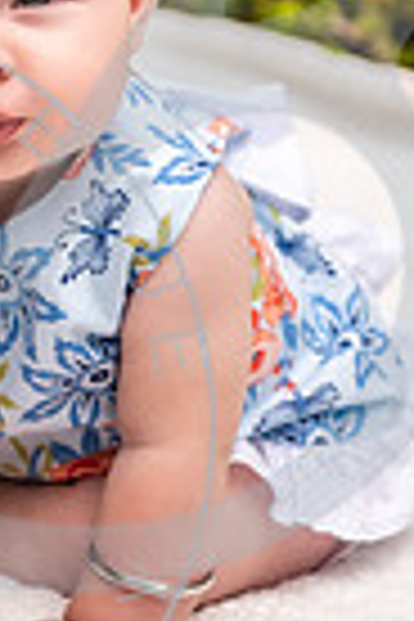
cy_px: 86
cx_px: 0
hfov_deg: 6.0
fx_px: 3950
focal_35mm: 229
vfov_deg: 9.0
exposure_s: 1/2500
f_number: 2.8
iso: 200
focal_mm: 70
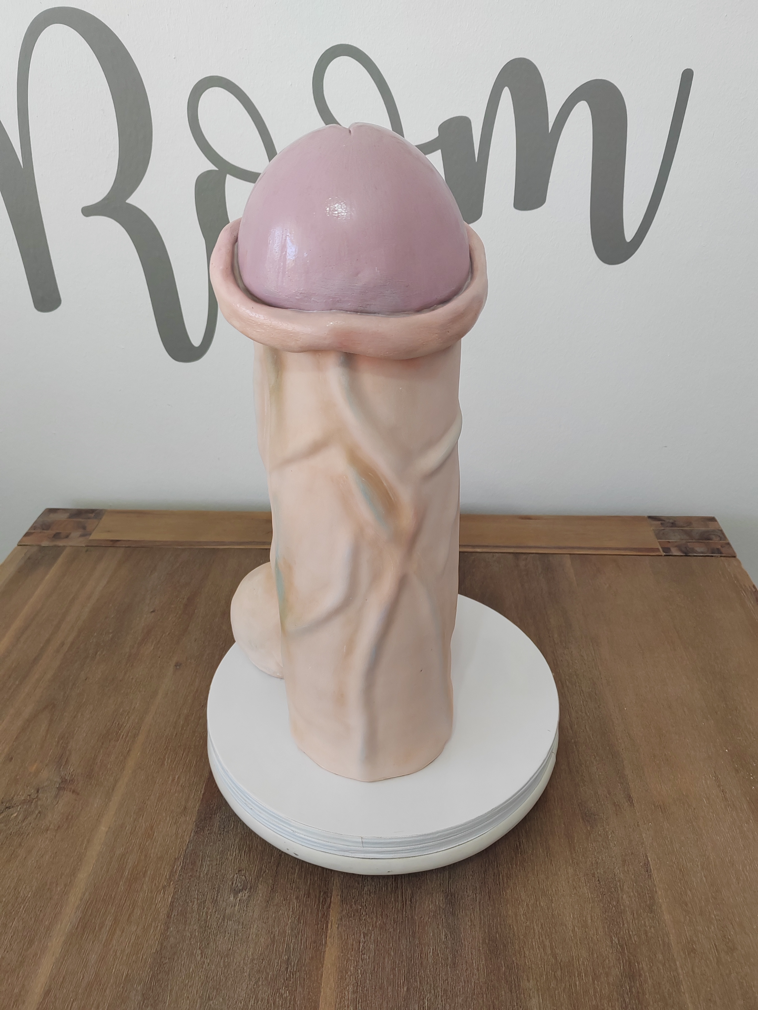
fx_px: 788
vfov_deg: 65.3
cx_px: 379
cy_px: 505
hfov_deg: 51.4
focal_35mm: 27
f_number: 1.9
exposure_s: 1/100
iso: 400
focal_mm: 5.52
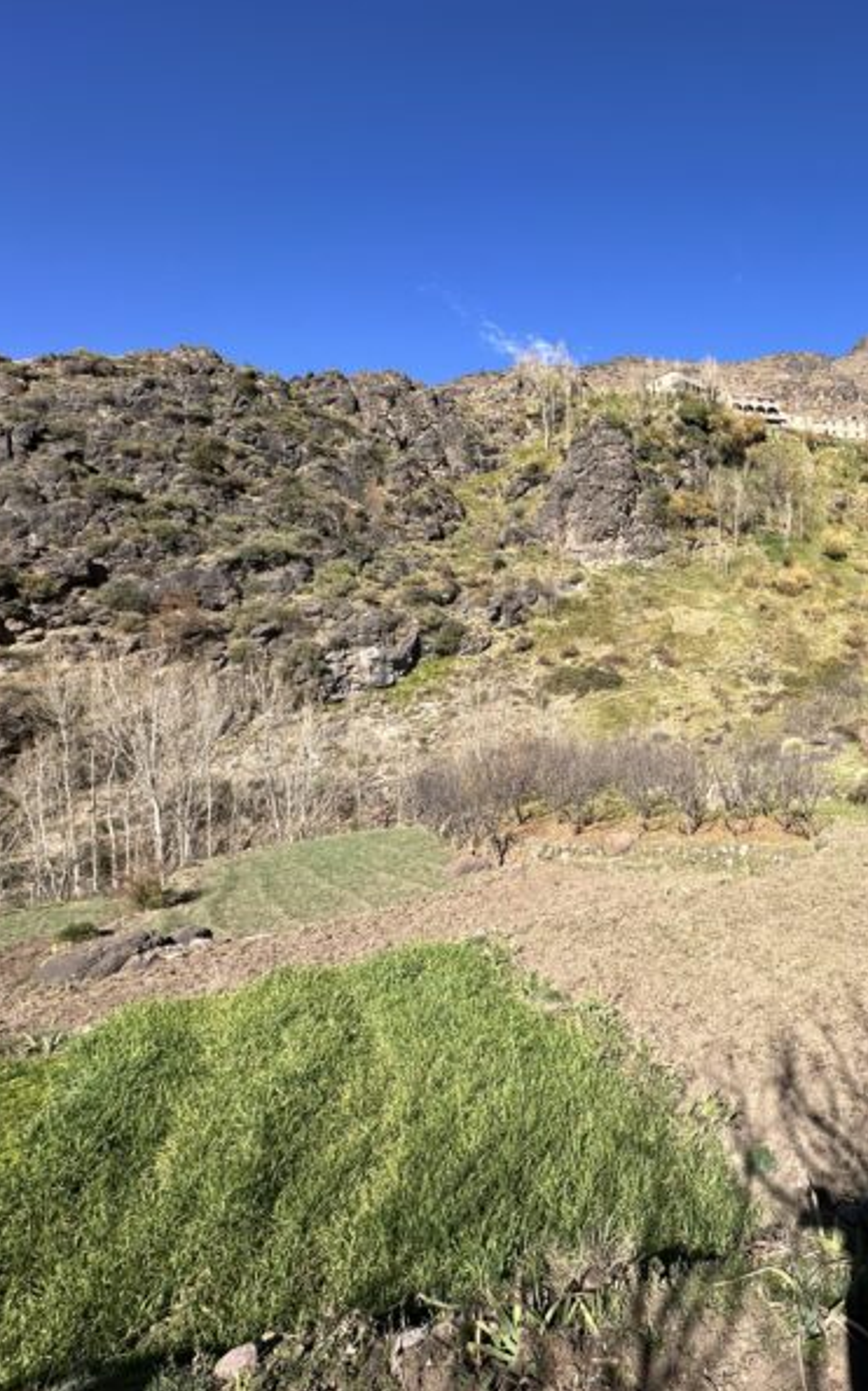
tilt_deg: +1.8
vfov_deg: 85.1
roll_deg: -2.6
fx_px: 757
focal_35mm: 20
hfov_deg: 51.8
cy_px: 693
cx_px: 798
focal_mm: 2.22
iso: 50
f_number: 2.2
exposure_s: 1/1770
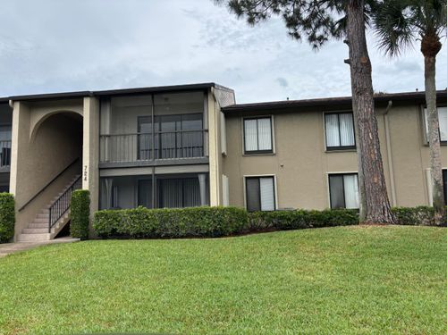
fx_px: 336
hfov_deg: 67.3
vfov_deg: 53.1
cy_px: 168
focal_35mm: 26
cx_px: 224
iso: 50
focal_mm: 5.96
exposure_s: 1/3650
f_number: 1.6
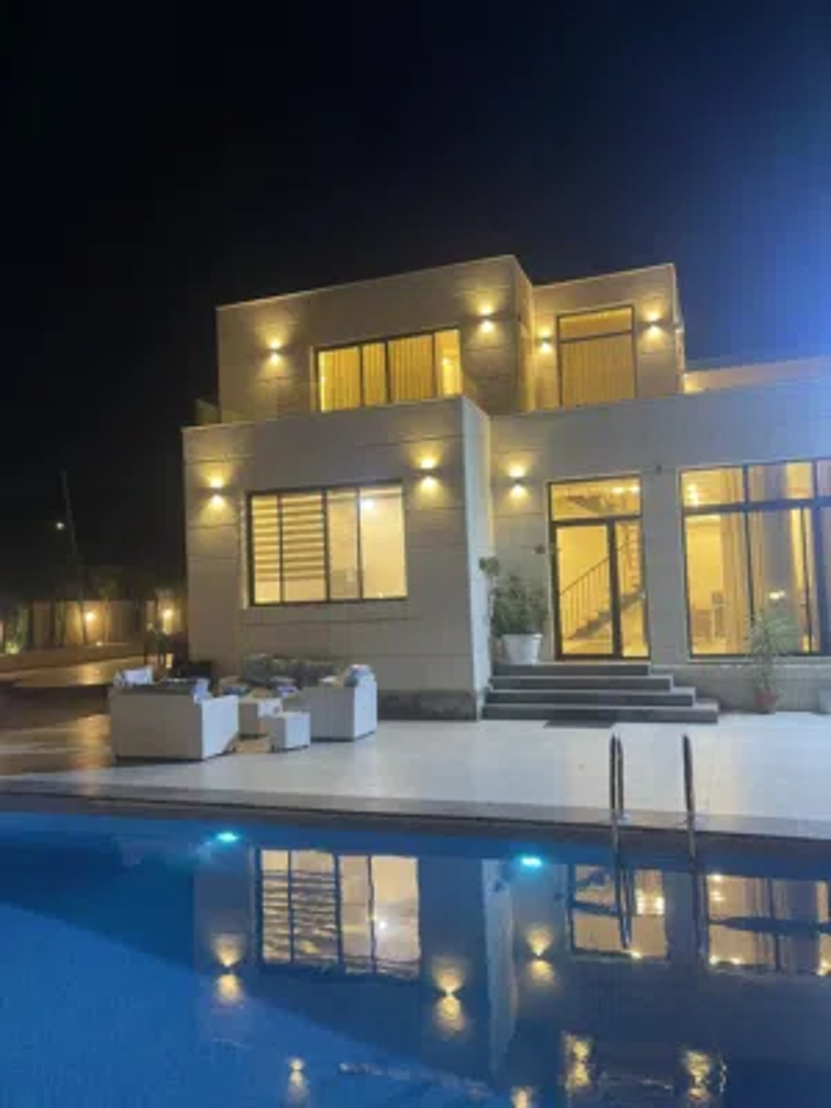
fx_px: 800
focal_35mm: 25
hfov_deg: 54.9
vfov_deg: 69.4
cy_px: 554
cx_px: 416
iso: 400
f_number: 1.6
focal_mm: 5.1
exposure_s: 1/50
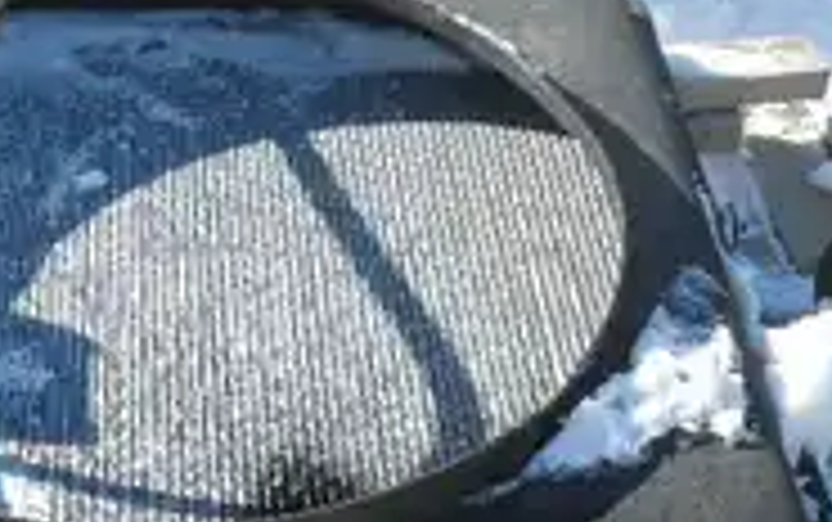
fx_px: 1816
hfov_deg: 25.0
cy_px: 410
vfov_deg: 16.2
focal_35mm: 80
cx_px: 81
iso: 64
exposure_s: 1/400
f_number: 3.2
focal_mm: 6.1
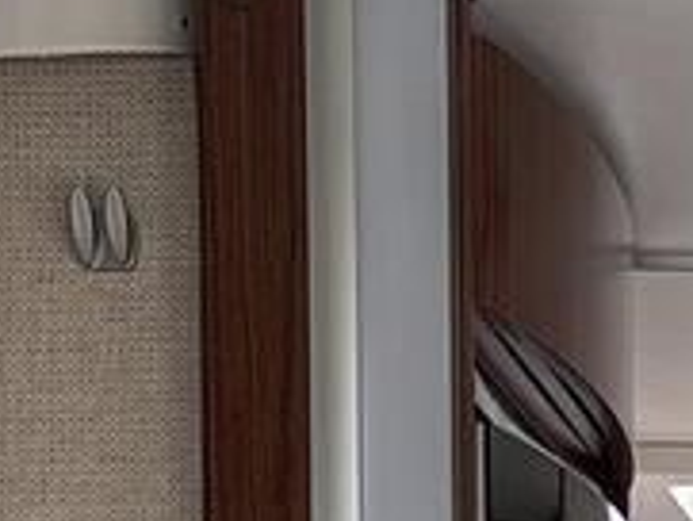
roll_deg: -0.8
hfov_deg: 9.1
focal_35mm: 207
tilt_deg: -4.6
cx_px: 1290
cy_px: 1839
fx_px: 4147
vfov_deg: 6.3
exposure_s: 1/178
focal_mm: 5.96
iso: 40
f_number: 1.6
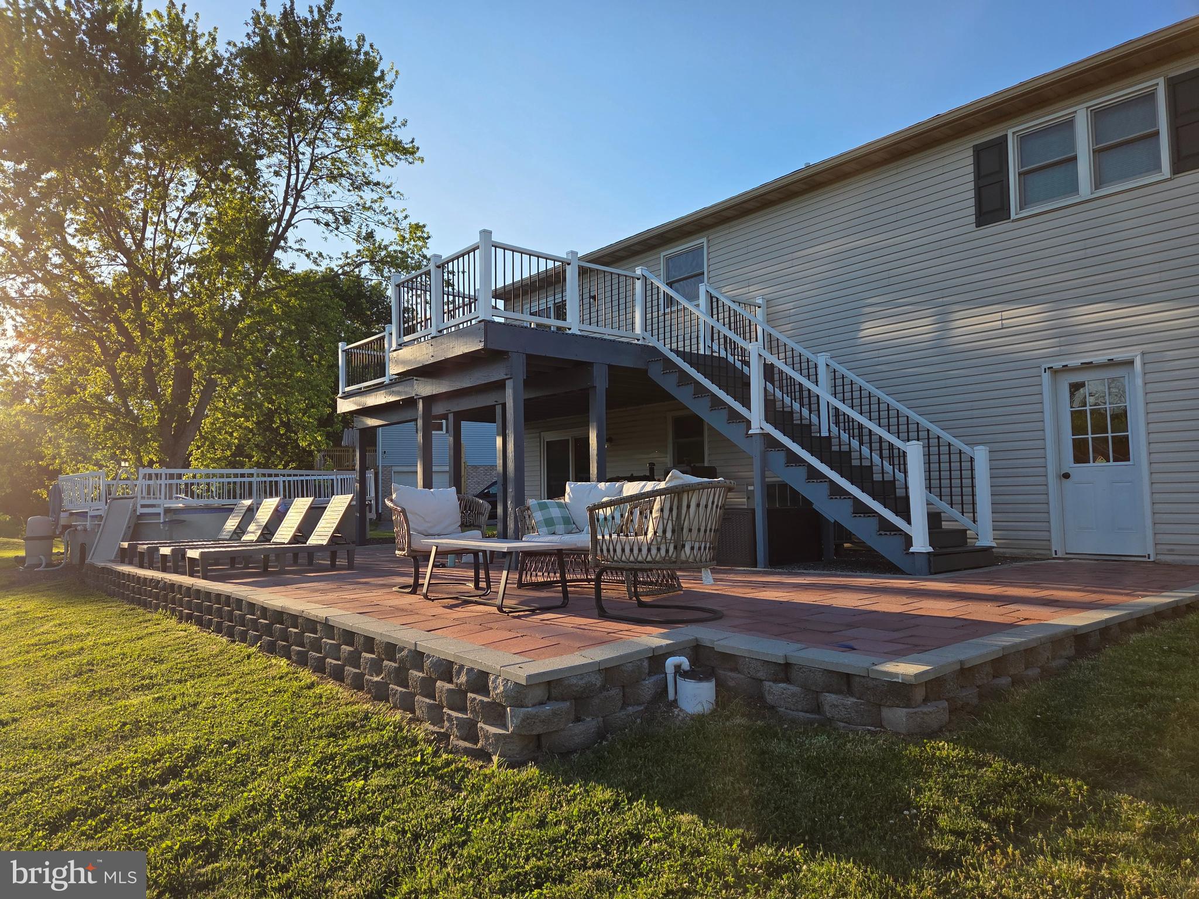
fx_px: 797
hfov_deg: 73.9
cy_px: 450
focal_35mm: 23
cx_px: 600
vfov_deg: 58.9
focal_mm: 5.4
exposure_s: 1/2145
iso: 80
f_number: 1.8
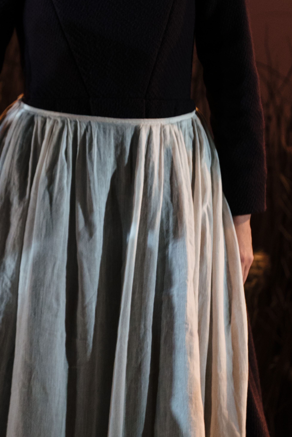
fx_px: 4950
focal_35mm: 407
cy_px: 47
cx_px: 50
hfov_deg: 3.4
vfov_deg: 5.1
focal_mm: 200
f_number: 3.5
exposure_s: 1/125
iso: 2000
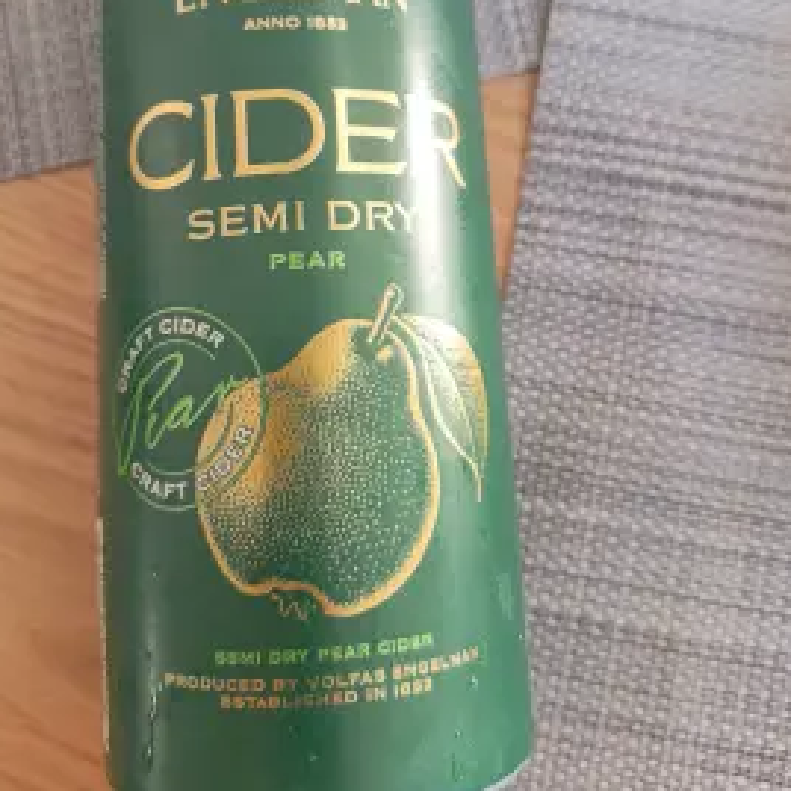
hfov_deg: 49.7
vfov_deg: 48.8
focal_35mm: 33
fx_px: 853
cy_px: 254
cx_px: 390
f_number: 1.7
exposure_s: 1/33.3
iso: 200
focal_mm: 4.71
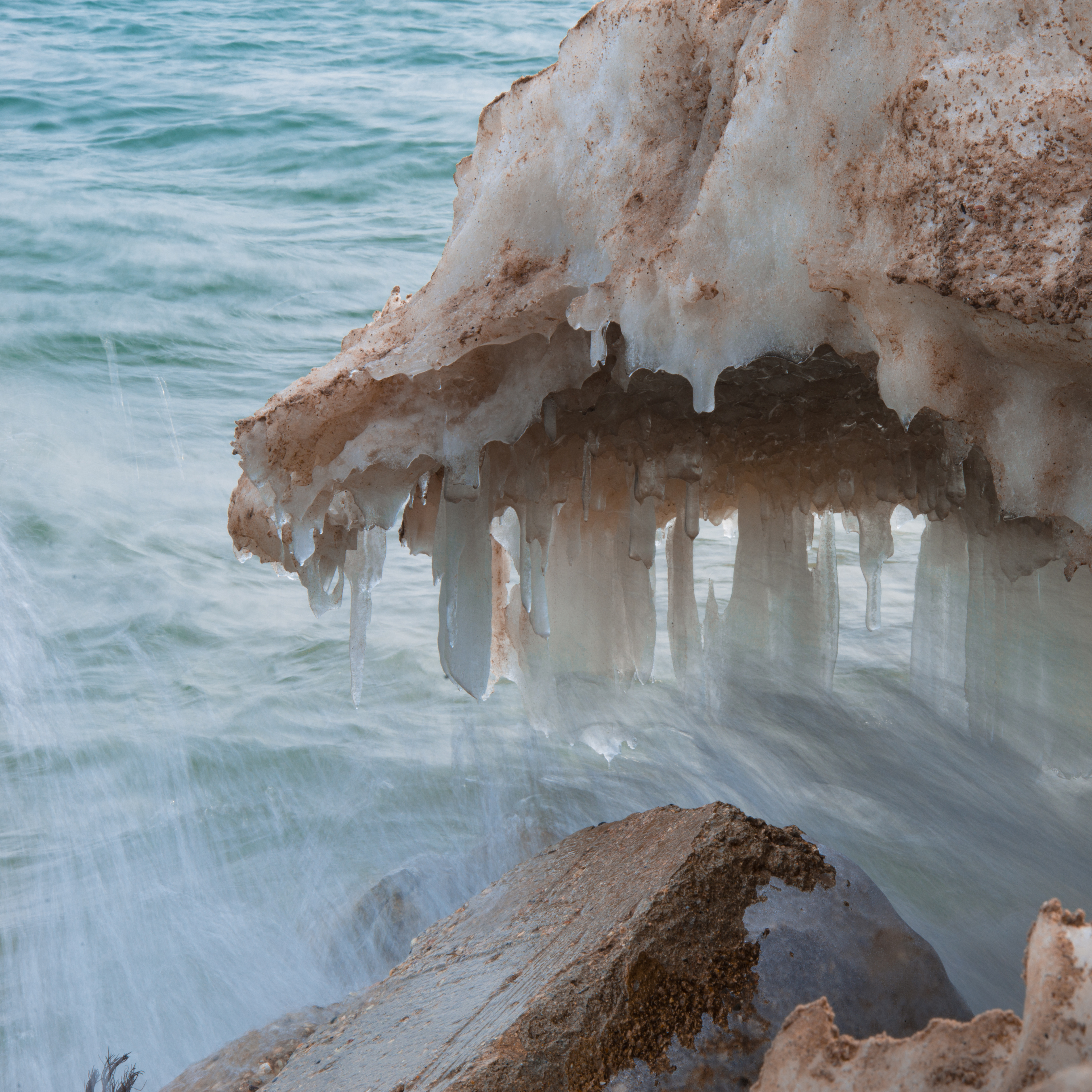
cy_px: 545
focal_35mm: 160
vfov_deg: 10.9
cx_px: 811
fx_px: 5710
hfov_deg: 10.9
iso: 64
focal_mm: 125
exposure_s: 1/8
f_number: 22
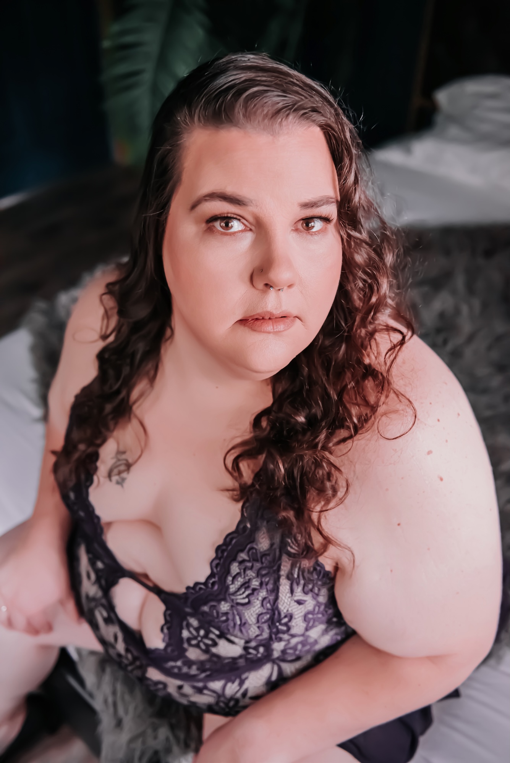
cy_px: 382
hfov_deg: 38.9
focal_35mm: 34
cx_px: 255
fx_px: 722
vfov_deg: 55.8
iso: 10000
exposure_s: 1/320
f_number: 3.2
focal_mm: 34
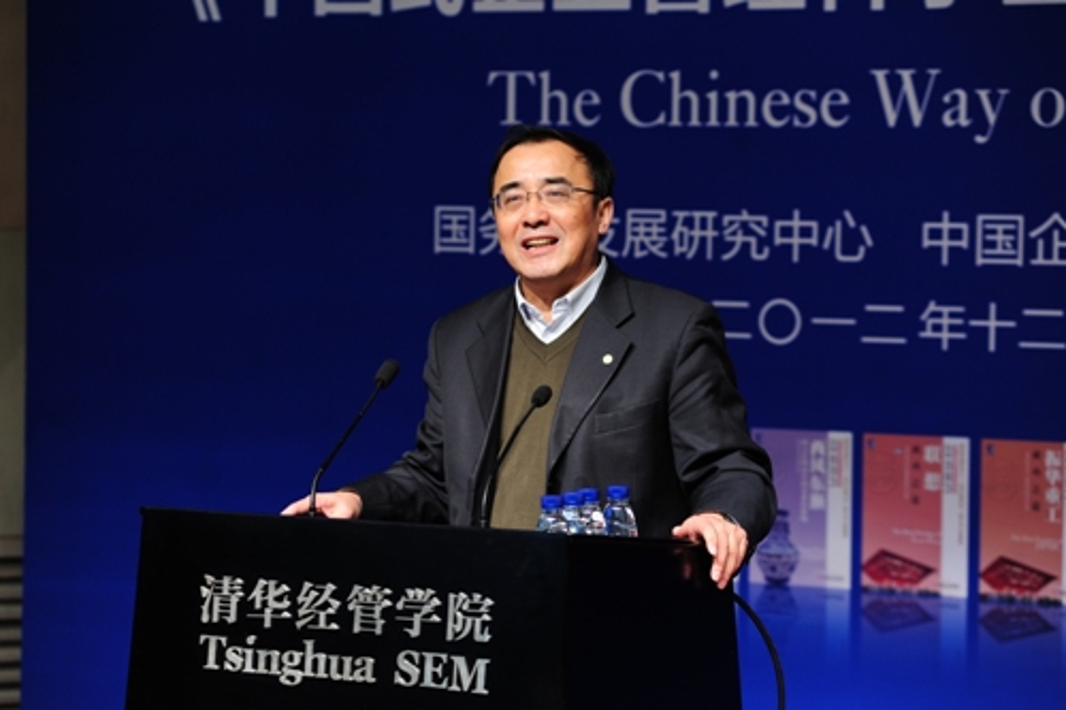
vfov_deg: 12.2
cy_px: 355
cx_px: 533
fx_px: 3315
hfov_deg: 18.3
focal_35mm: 112
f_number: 4
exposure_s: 1/100
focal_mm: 112
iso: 1250
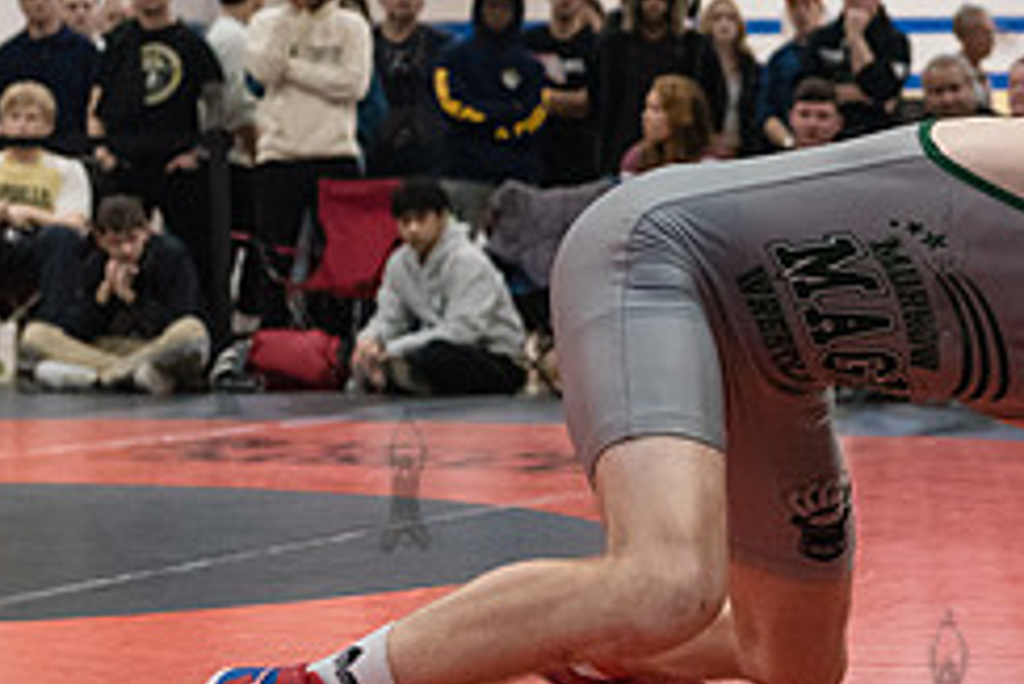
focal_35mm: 126
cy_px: 280
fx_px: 3586
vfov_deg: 10.9
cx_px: 871
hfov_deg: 16.1
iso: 5000
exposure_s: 1/400
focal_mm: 48
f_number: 3.2
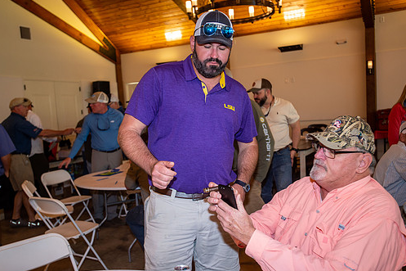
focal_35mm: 35
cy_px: 148
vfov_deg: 37.8
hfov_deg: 54.4
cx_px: 200
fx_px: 395
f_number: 3.5
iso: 900
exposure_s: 1/125
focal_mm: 30
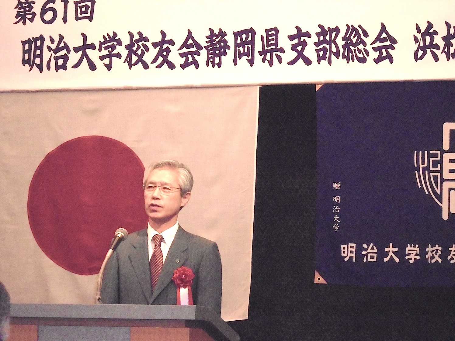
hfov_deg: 12.7
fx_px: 2050
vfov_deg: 9.5
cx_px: 228
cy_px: 170
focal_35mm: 156
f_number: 6.5
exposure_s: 1/50
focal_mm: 27.6
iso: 800
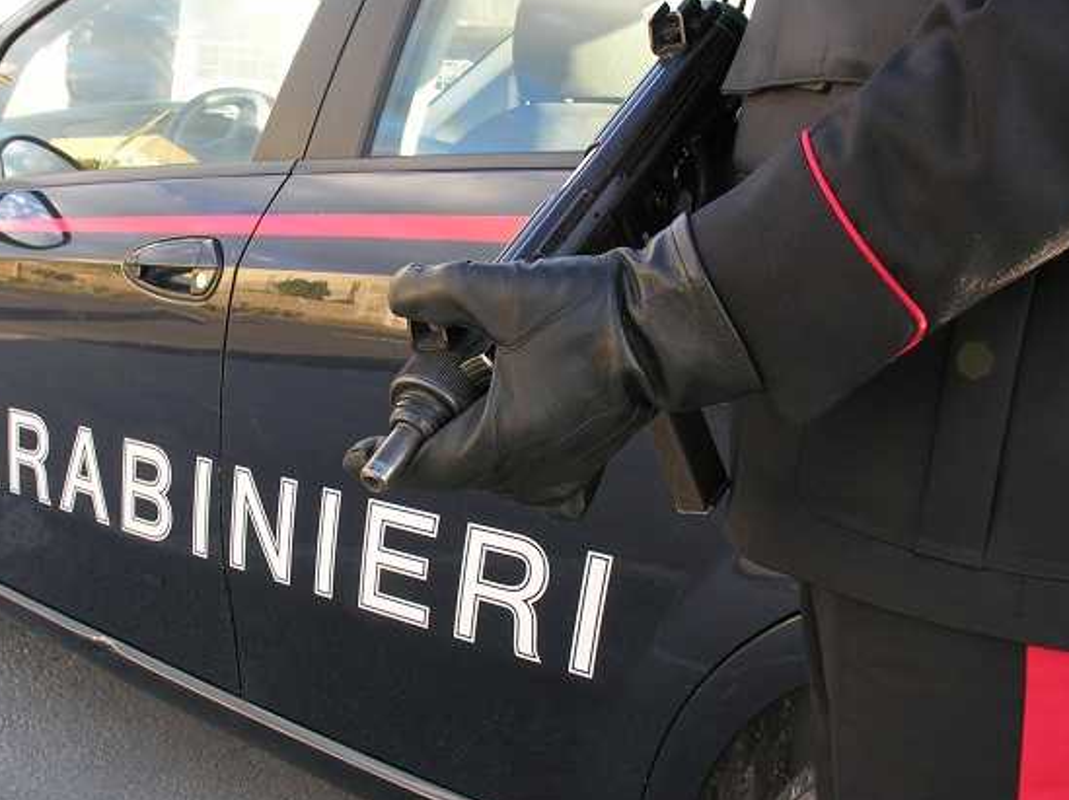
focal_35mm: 49
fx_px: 1512
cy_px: 418
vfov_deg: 29.6
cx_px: 343
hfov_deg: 38.4
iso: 50
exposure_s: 1/15
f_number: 5.6
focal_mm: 8.9
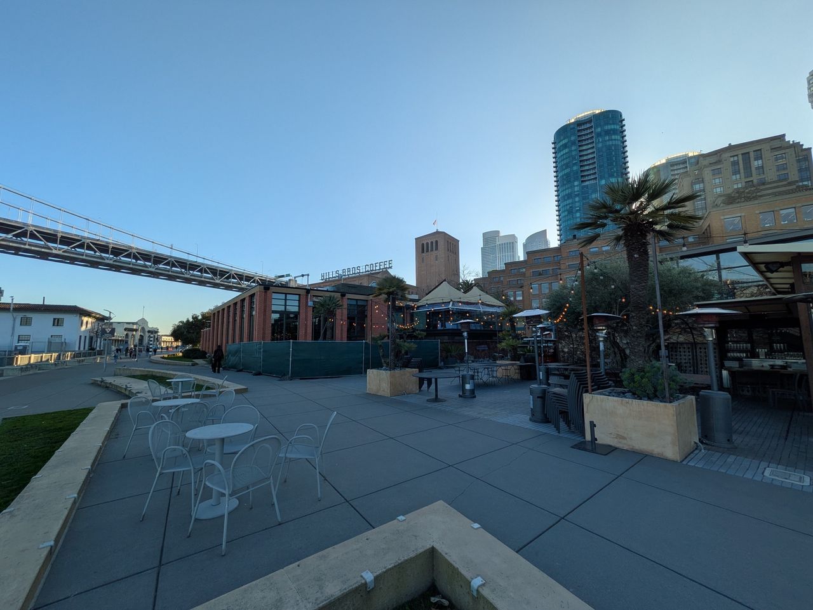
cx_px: 406
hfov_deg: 102.0
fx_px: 329
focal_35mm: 14
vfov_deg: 85.7
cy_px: 305
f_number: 2.2
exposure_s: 1/1437
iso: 49
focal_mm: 1.83
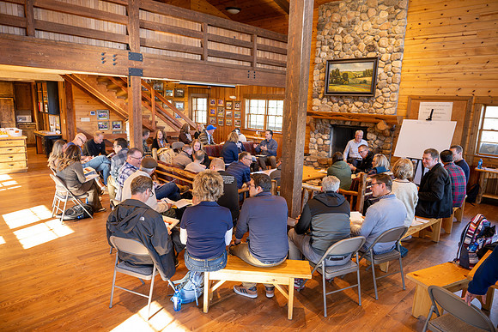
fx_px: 332
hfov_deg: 73.7
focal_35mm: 24
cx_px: 249
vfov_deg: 53.2
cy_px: 166
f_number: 3.2
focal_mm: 24
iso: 3200
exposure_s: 1/200
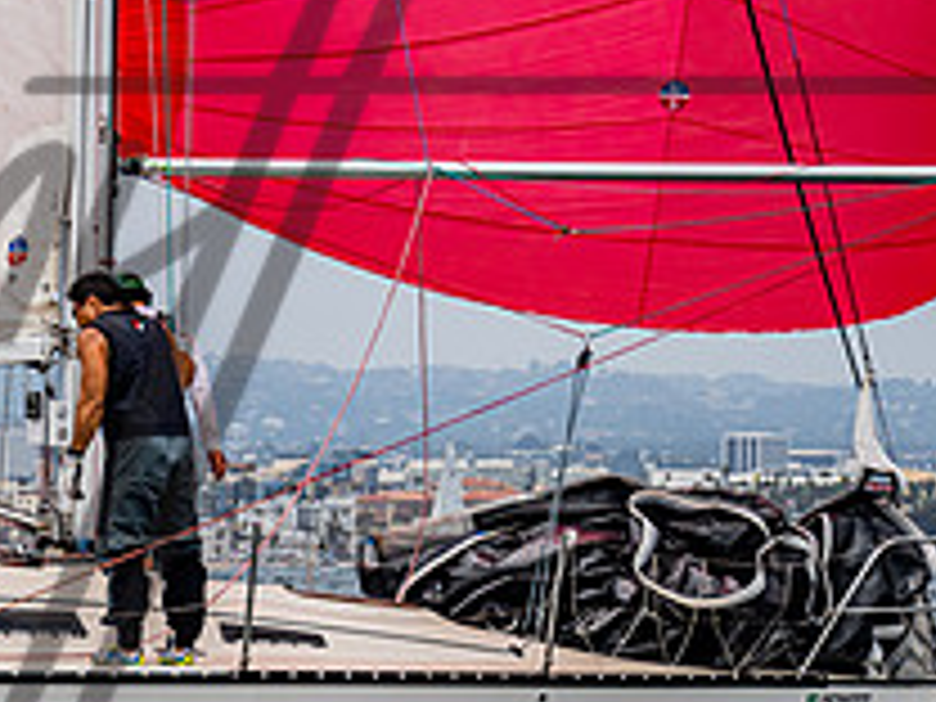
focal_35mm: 288
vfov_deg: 5.2
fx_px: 7787
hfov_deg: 6.8
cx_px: -250
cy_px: 191
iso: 250
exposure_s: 1/1000
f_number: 6.3
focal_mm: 105
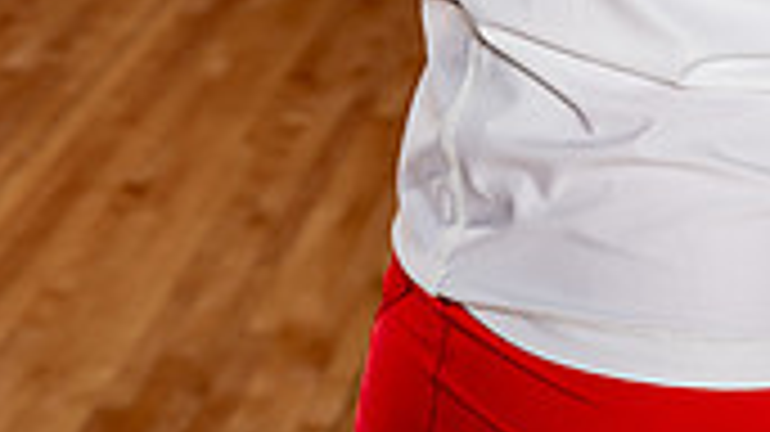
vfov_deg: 7.9
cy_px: -558
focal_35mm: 143
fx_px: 2918
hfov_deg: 14.9
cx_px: 662
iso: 200
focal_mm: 52
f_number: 5.6
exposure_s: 1/250
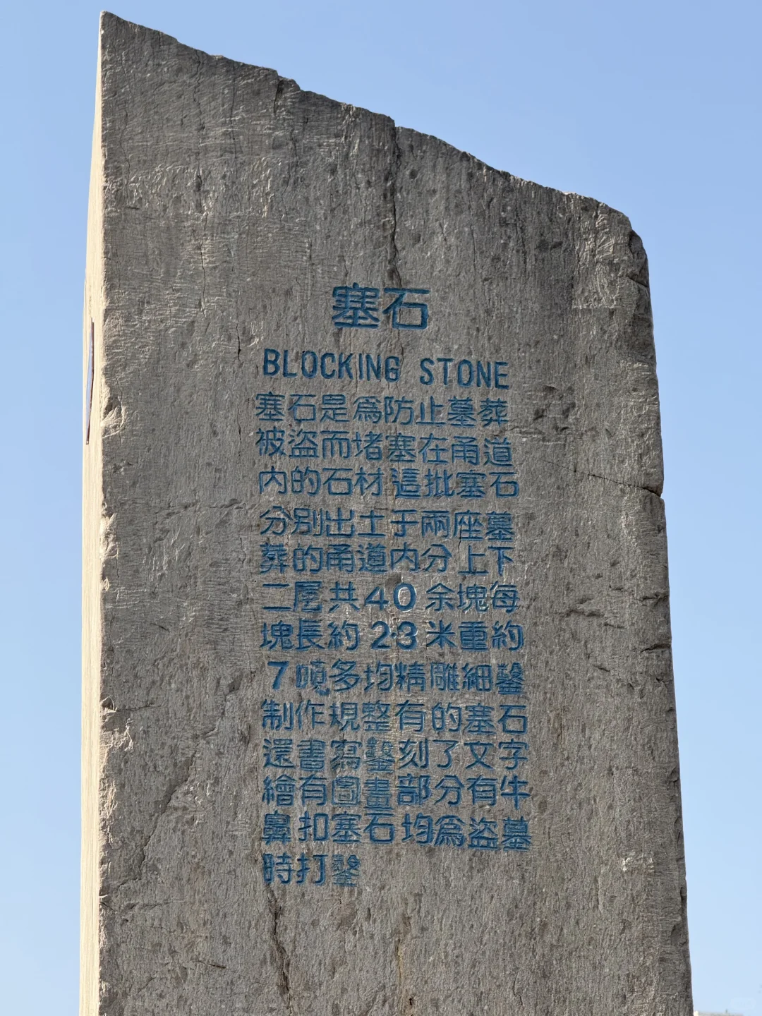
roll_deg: +1.2
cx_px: 381
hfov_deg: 12.3
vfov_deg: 16.4
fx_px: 3522
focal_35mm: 120
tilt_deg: +20.9
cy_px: 508
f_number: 2.8
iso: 64
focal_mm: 15.66
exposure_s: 1/1114
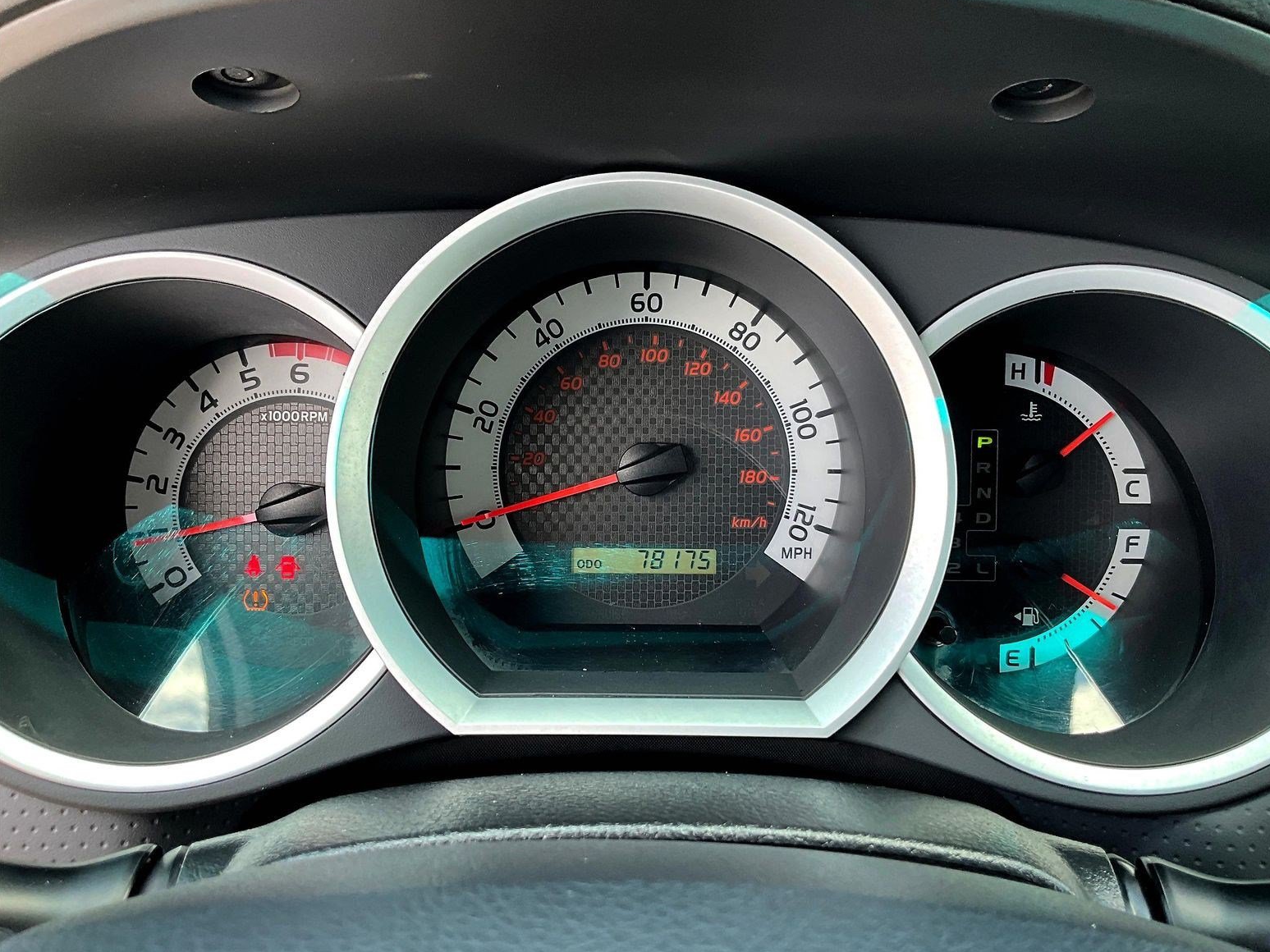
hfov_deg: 60.0
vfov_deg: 46.8
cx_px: 655
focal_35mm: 30
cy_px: 474
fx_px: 1101
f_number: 1.8
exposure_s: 1/122
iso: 50
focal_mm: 3
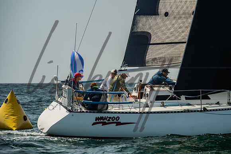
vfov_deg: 7.8
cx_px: 134
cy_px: 71
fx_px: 1124
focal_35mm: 175
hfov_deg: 11.7
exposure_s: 1/640
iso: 320
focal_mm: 150
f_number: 6.3
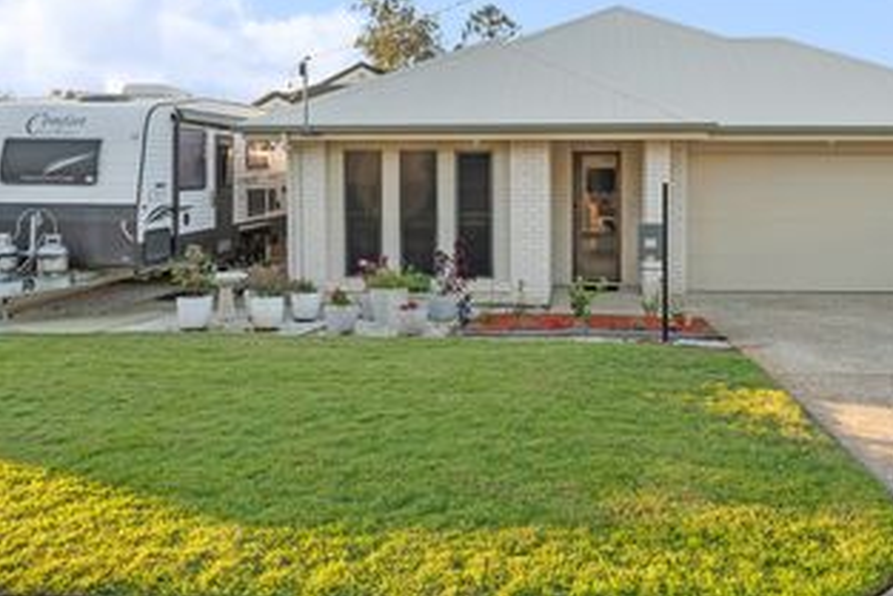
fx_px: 744
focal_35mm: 30
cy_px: 153
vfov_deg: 42.4
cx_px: 576
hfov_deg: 60.8
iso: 320
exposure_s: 1/50
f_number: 11
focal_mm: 20
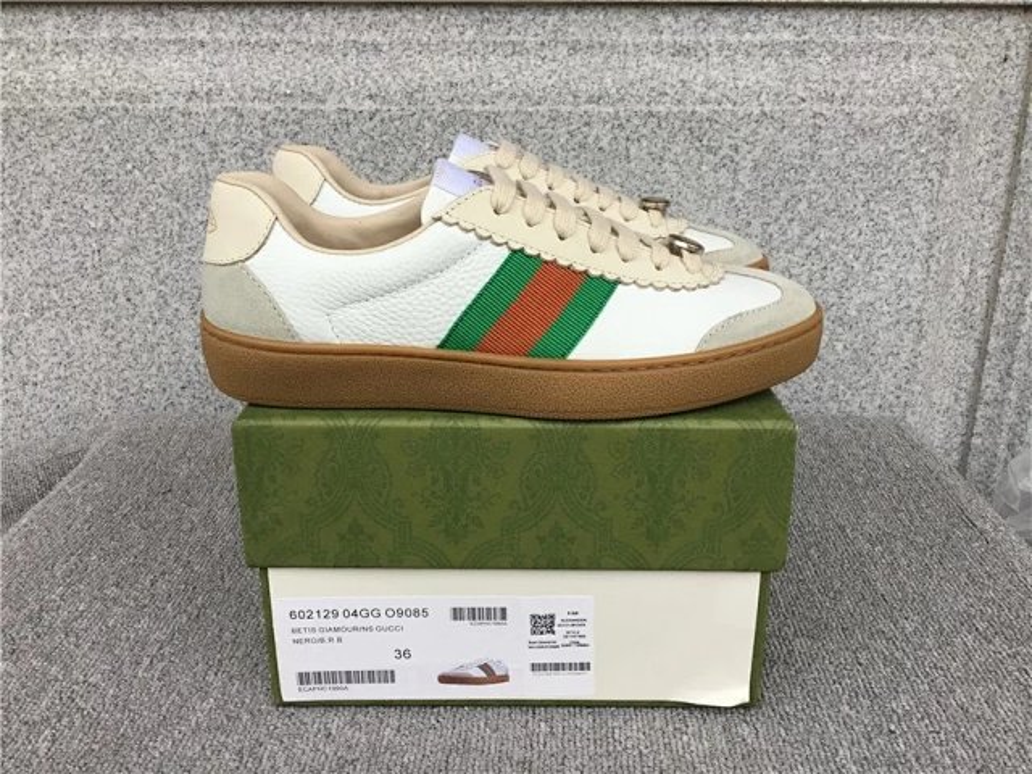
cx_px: 516
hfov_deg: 58.4
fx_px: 924
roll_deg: +0.4
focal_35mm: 31
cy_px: 387
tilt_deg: -19.9
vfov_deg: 45.4
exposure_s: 1/100
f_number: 2.4
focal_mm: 3.3
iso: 40
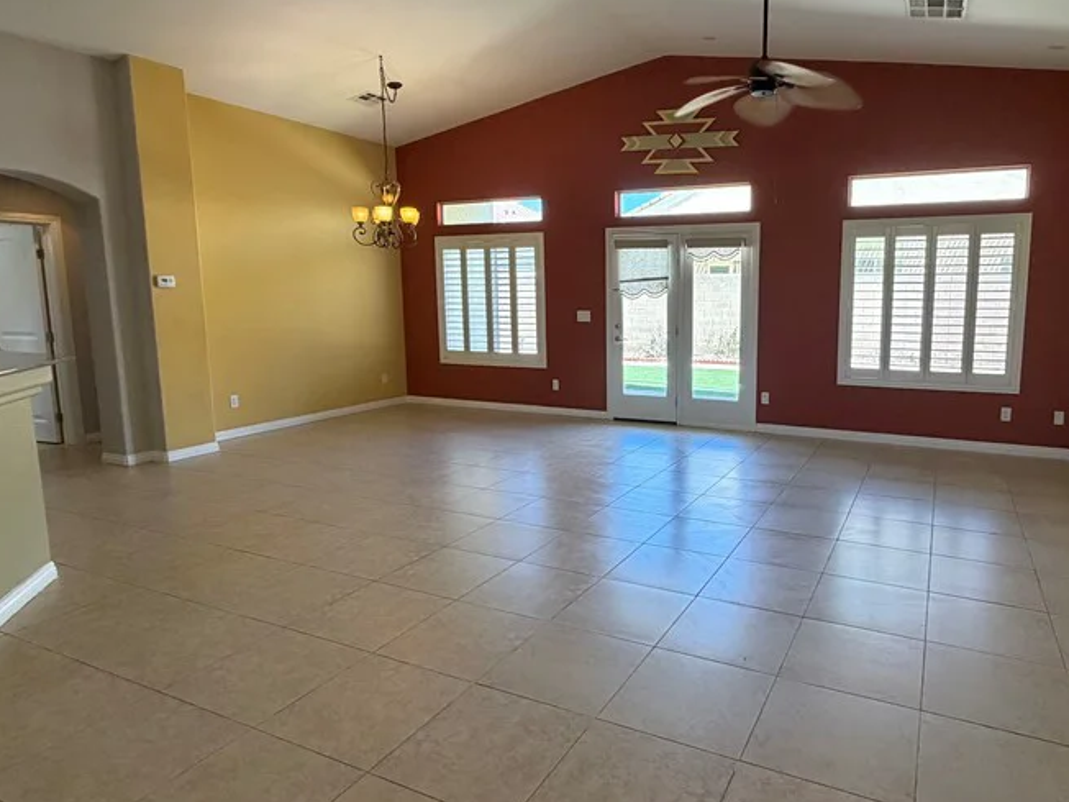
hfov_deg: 75.3
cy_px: 377
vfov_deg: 61.0
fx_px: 679
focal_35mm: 22
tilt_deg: -7.9
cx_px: 654
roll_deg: +0.3
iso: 200
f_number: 2.2
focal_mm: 2.22
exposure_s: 1/120
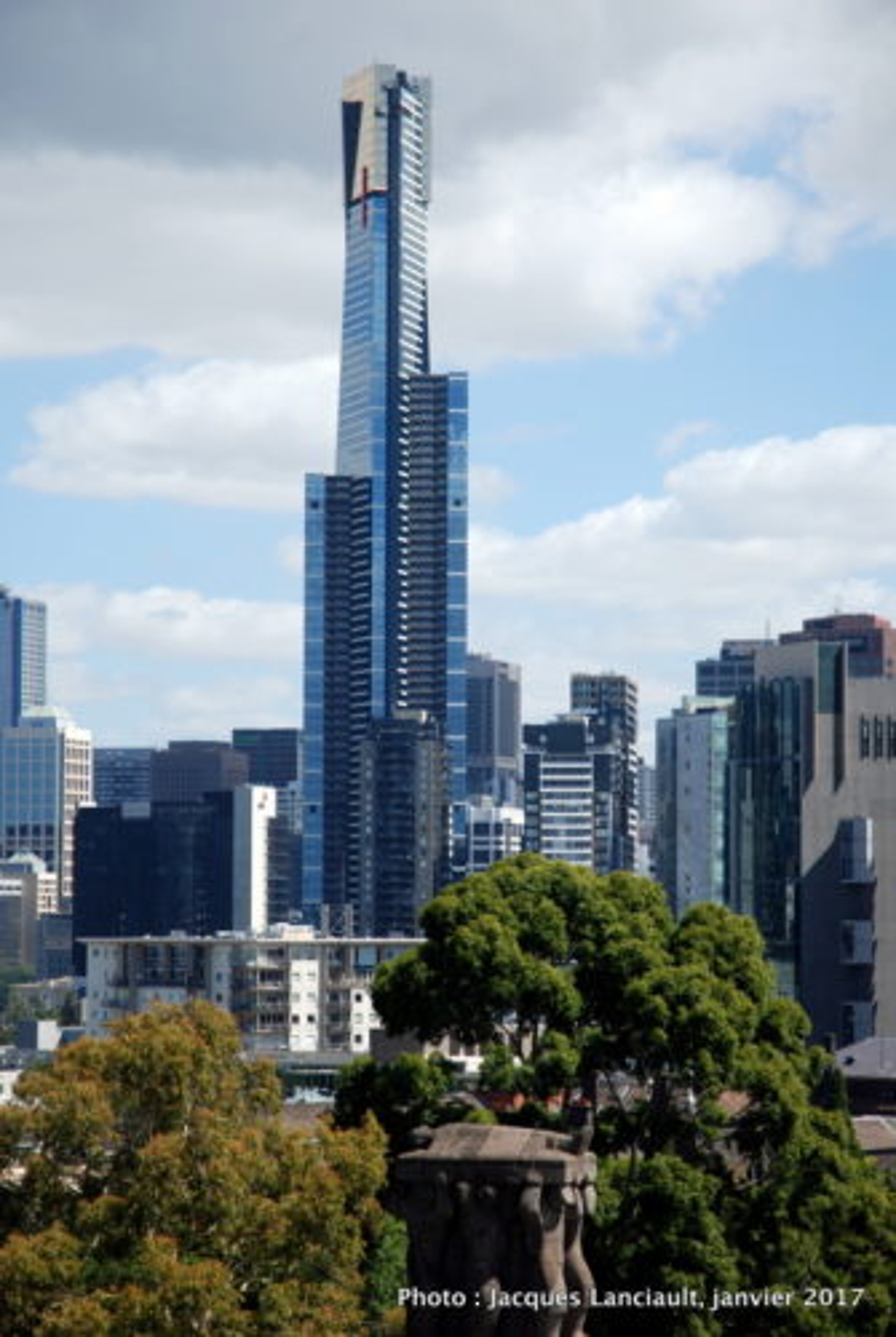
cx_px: 448
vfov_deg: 19.4
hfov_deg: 13.1
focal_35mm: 105
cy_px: 668
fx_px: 3906
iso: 100
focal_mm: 70
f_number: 5.6
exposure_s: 1/500
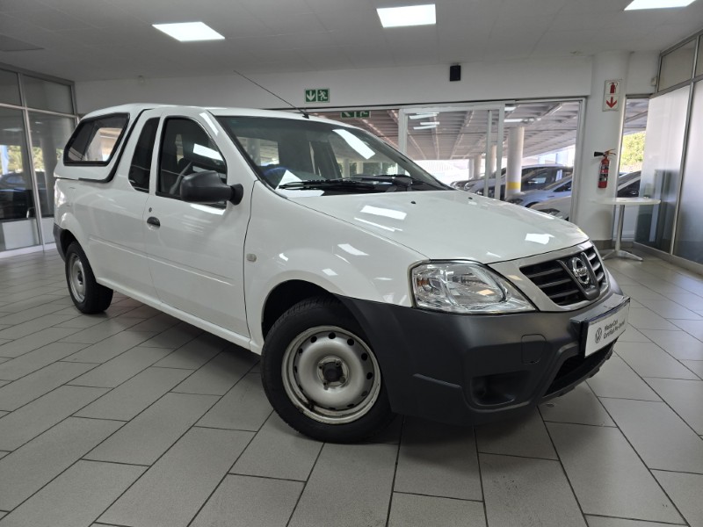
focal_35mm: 23
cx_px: 352
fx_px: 467
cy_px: 264
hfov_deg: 73.9
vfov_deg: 58.9
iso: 50
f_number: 1.7
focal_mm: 6.3
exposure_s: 1/100
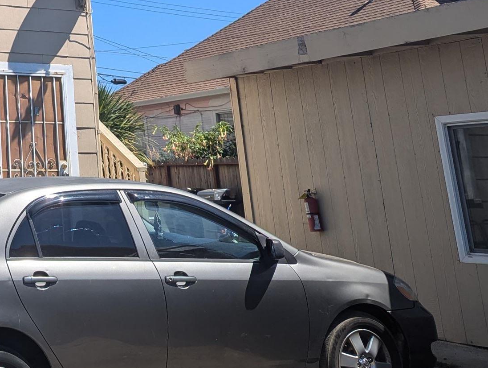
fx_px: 946
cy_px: -90
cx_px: -119
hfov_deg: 25.5
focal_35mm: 67
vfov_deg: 20.4
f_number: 1.85
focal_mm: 6.81
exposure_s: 1/1595
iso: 42
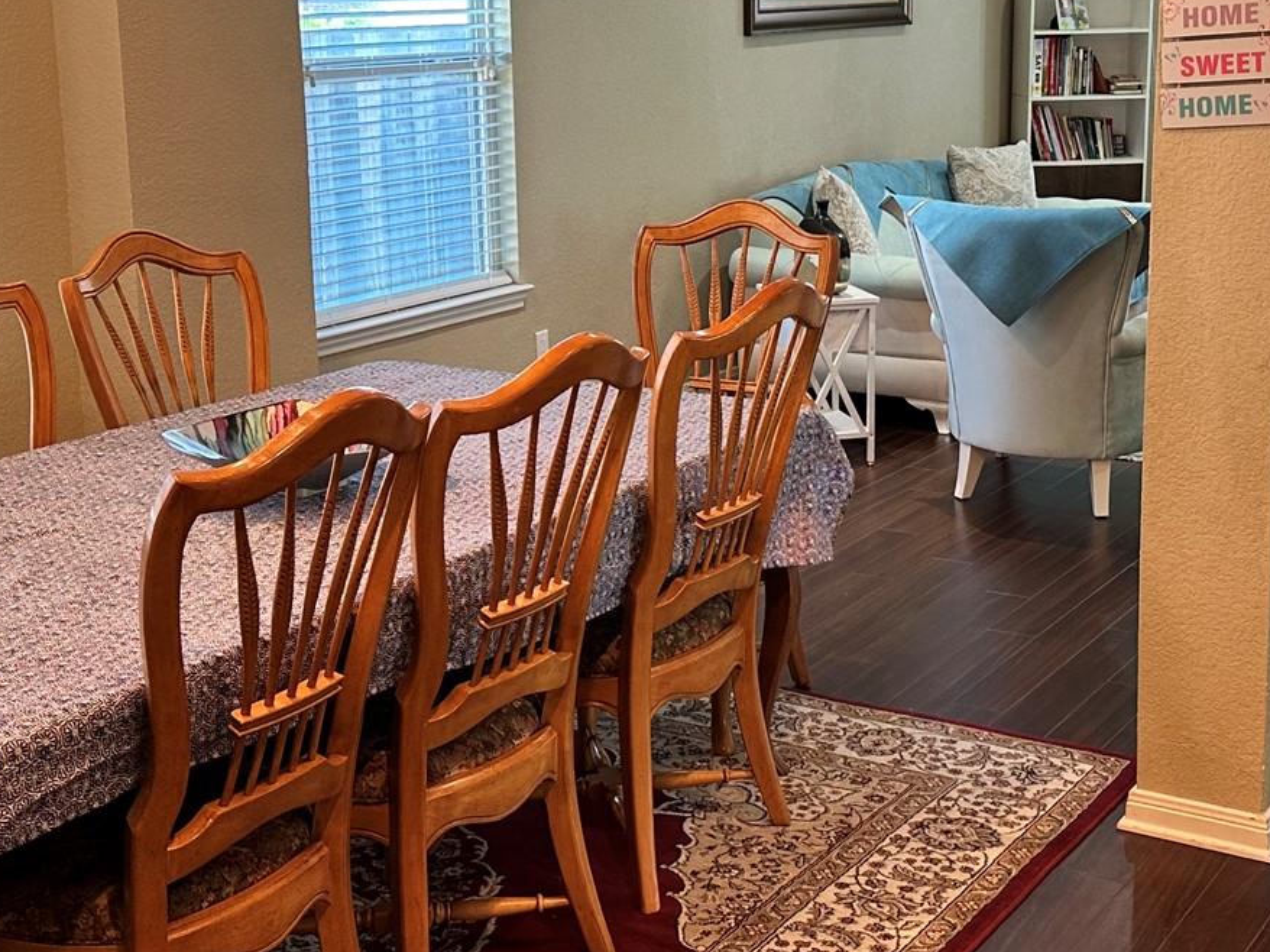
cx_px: 720
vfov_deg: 26.0
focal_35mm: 56
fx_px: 2054
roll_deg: +1.1
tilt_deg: -10.7
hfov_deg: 34.3
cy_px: 353
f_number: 1.78
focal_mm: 6.86
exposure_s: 1/60
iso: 125
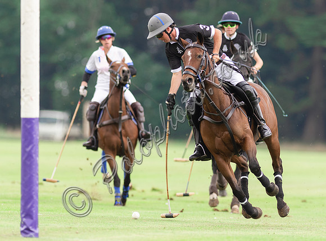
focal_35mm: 543
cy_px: 111
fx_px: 5092
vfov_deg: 2.7
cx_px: 184
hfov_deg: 3.7
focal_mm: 300
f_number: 3.2
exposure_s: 1/1000
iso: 500
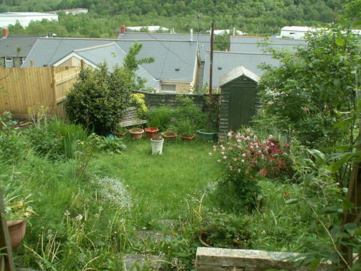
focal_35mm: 35
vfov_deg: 40.7
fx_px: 365
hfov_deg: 52.6
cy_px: 136
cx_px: 180
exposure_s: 1/100
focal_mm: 5.86
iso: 50
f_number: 4.5
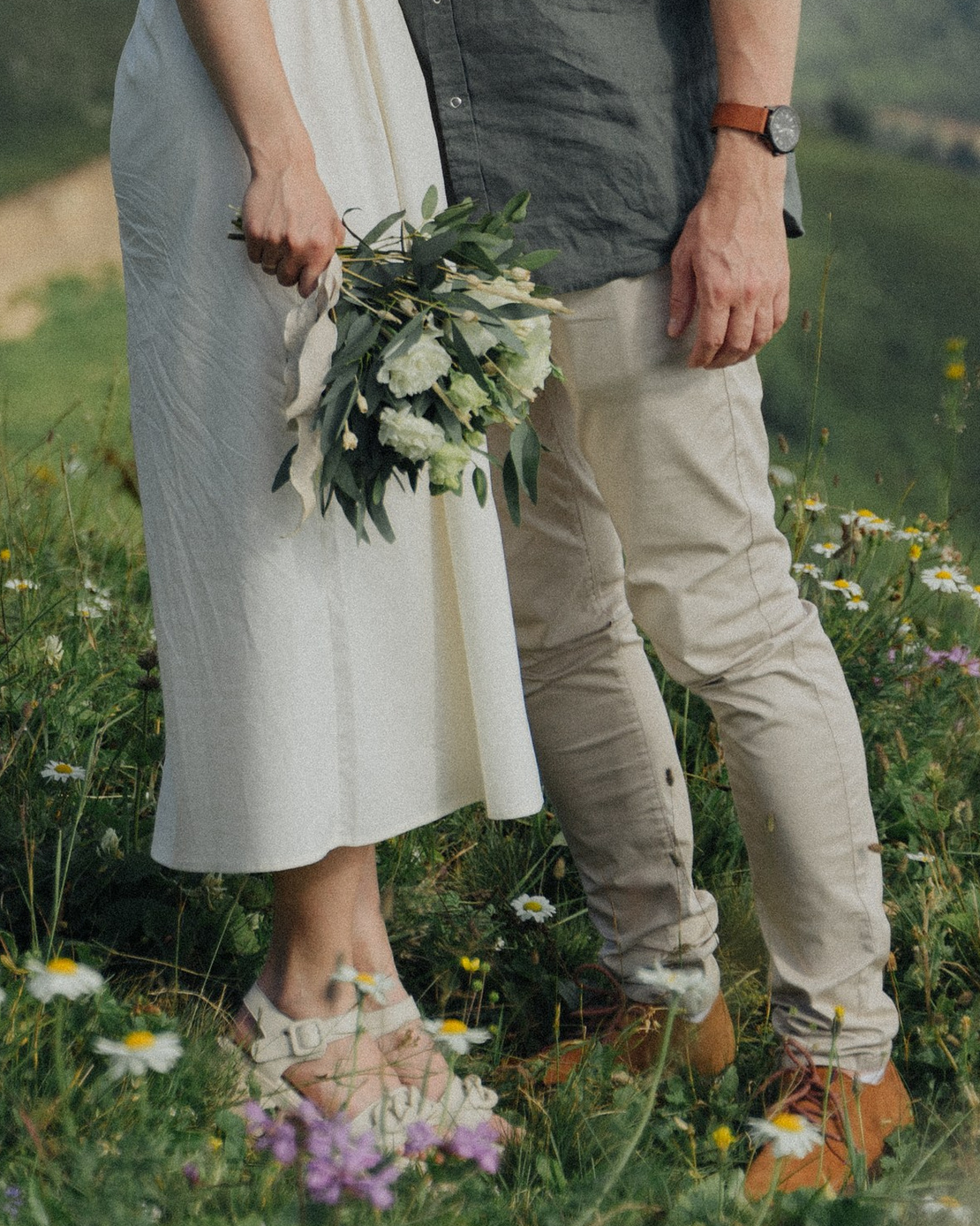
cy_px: -263
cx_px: 482
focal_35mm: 148
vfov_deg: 12.7
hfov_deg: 10.4
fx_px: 5367
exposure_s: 1/1600
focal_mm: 57
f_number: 2.8
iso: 100
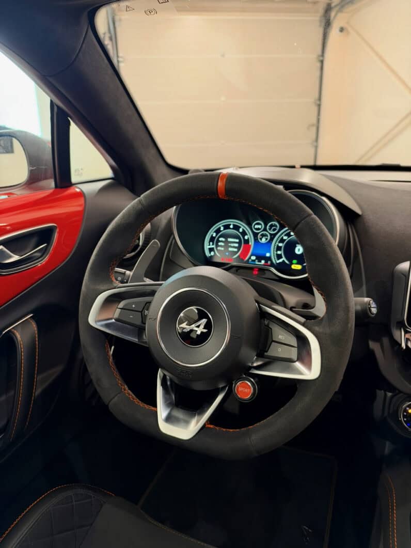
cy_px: 274
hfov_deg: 56.8
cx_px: 206
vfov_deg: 71.6
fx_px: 380
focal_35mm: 24
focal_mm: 6.9
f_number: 1.5
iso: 400
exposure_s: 1/50
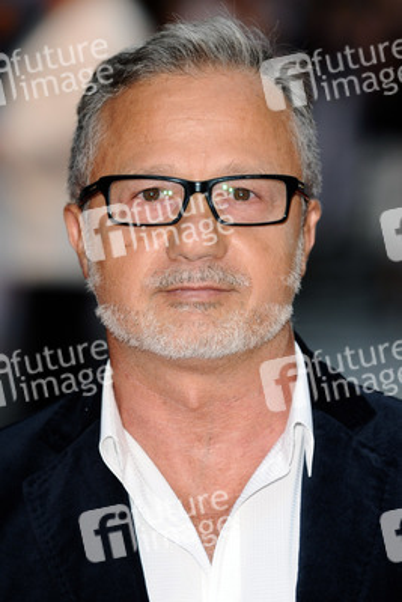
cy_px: 301
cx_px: 201
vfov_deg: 8.3
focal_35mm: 248
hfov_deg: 5.6
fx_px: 4142
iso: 320
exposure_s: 1/200
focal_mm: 165
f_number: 4.5
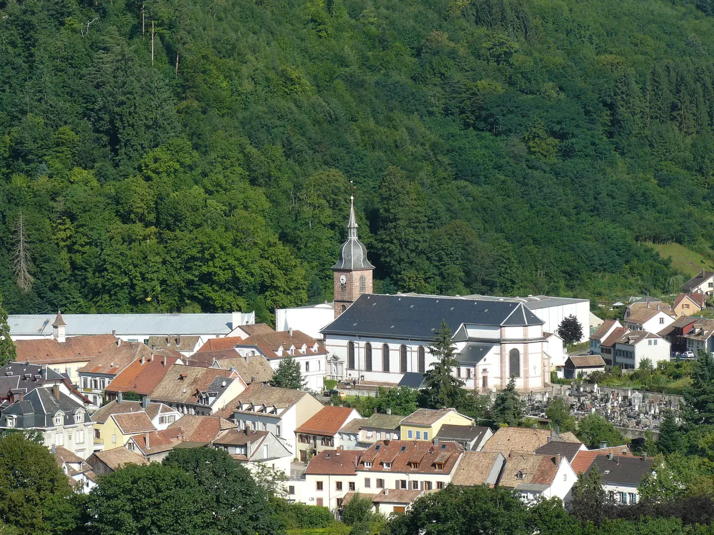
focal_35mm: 157
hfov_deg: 12.6
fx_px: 3238
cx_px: 357
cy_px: 268
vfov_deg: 9.5
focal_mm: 26.2
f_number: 5.6
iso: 100
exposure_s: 1/320
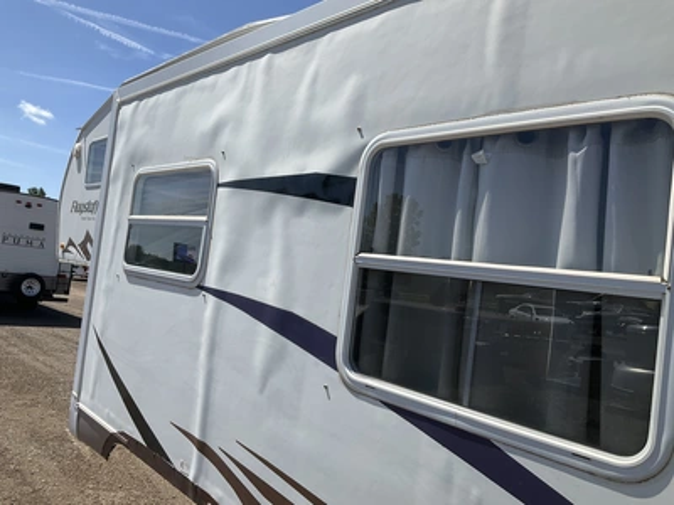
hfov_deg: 61.7
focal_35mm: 29
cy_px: 252
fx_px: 565
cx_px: 337
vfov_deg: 48.2
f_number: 1.8
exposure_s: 1/2667
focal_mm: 3
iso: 25
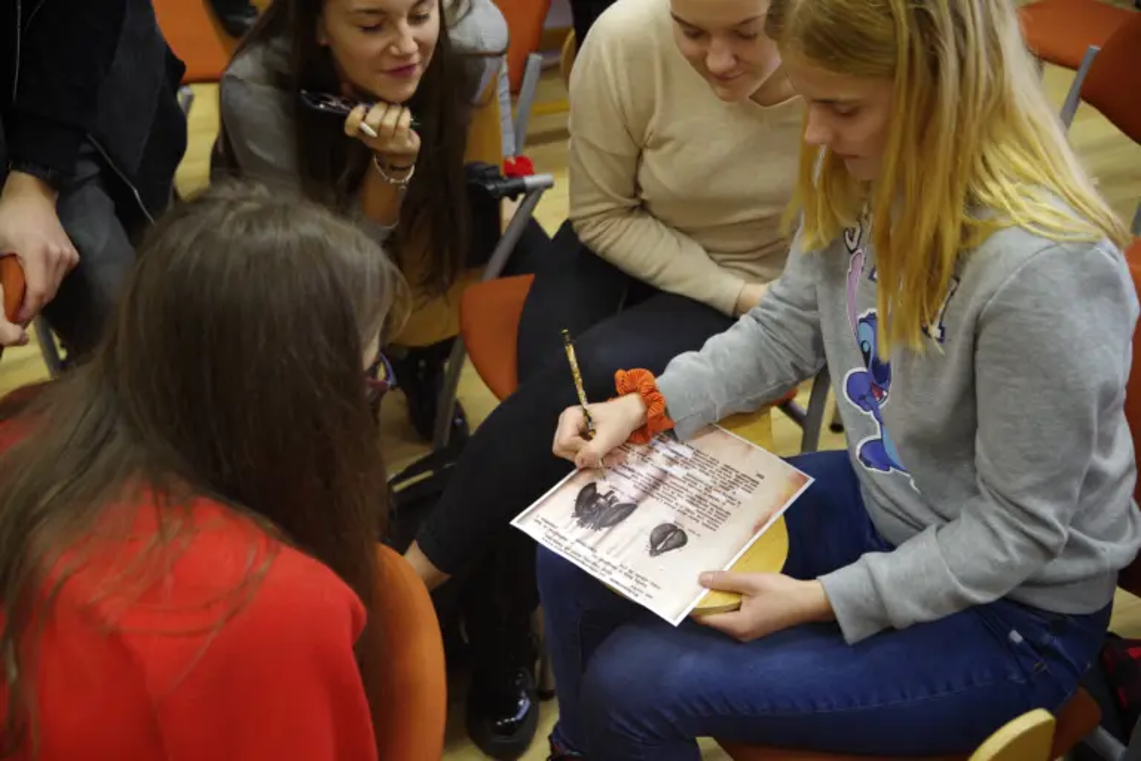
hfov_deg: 41.1
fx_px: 1521
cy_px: 380
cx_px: 570
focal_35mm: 48
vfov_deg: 28.1
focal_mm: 48
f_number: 4.5
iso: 1600
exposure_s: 1/50
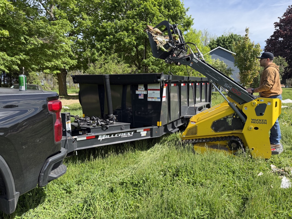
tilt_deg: -3.7
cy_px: 110
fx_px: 202
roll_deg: +0.5
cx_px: 146
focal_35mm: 24
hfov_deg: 71.6
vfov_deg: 56.8
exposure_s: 1/2299
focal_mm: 6.76
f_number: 1.78
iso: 100
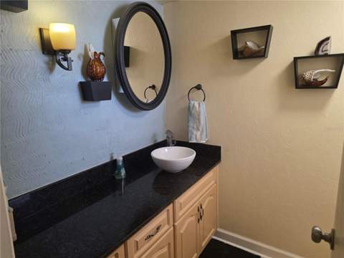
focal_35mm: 23
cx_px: 172
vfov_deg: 58.9
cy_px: 129
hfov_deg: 73.9
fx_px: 229
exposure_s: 1/120
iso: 320
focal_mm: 6.25
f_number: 1.7
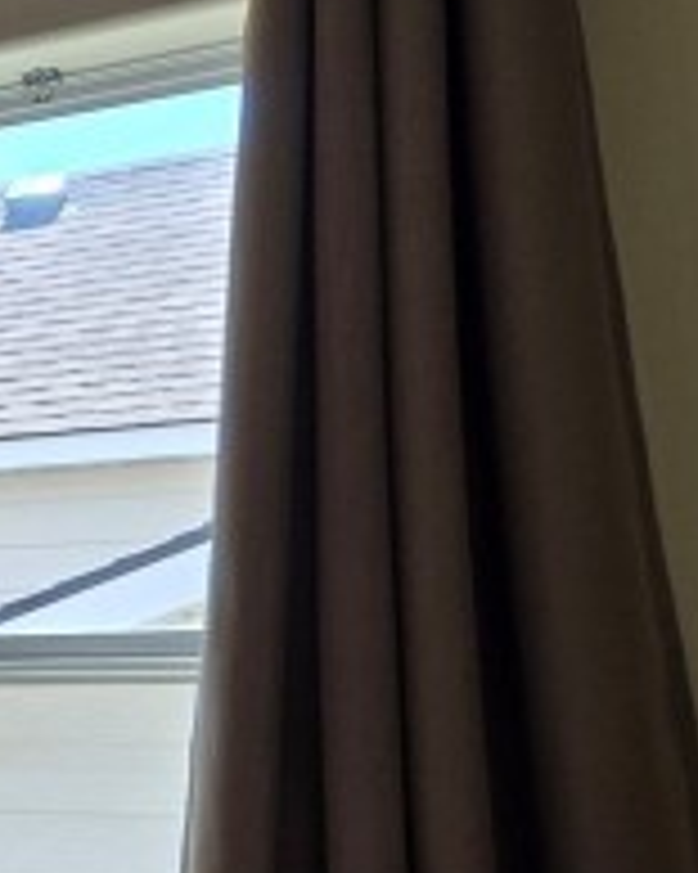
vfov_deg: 27.6
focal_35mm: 67
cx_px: -1094
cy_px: 720
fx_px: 1731
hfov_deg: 13.7
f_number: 1.9
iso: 25
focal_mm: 2.2
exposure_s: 1/120
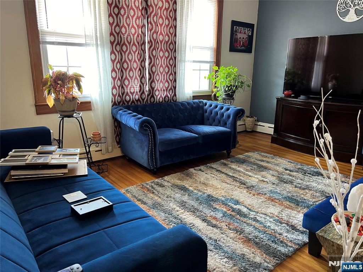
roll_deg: -1.7
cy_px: 136
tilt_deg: -14.7
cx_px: 182
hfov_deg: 67.3
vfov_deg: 53.1
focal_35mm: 26
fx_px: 273
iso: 320
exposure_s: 1/60
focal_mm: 5.7
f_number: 1.5
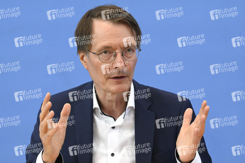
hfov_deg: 16.4
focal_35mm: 125
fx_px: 850
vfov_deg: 11.0
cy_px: 82
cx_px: 122
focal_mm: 125
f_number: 9
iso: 3200
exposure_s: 1/320
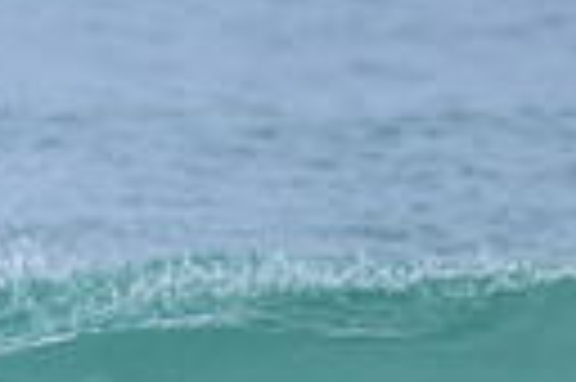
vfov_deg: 0.4
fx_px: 57878
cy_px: 483
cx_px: -418
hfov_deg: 0.6
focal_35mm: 3622
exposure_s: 1/2000
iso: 1000
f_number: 11
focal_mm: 800
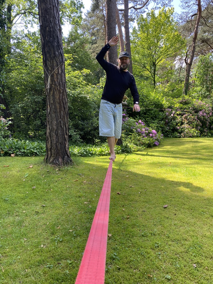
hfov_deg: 53.1
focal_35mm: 26
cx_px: 106
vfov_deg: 67.3
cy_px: 142
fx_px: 213
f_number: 1.8
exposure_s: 1/285
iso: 32
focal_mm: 4.25
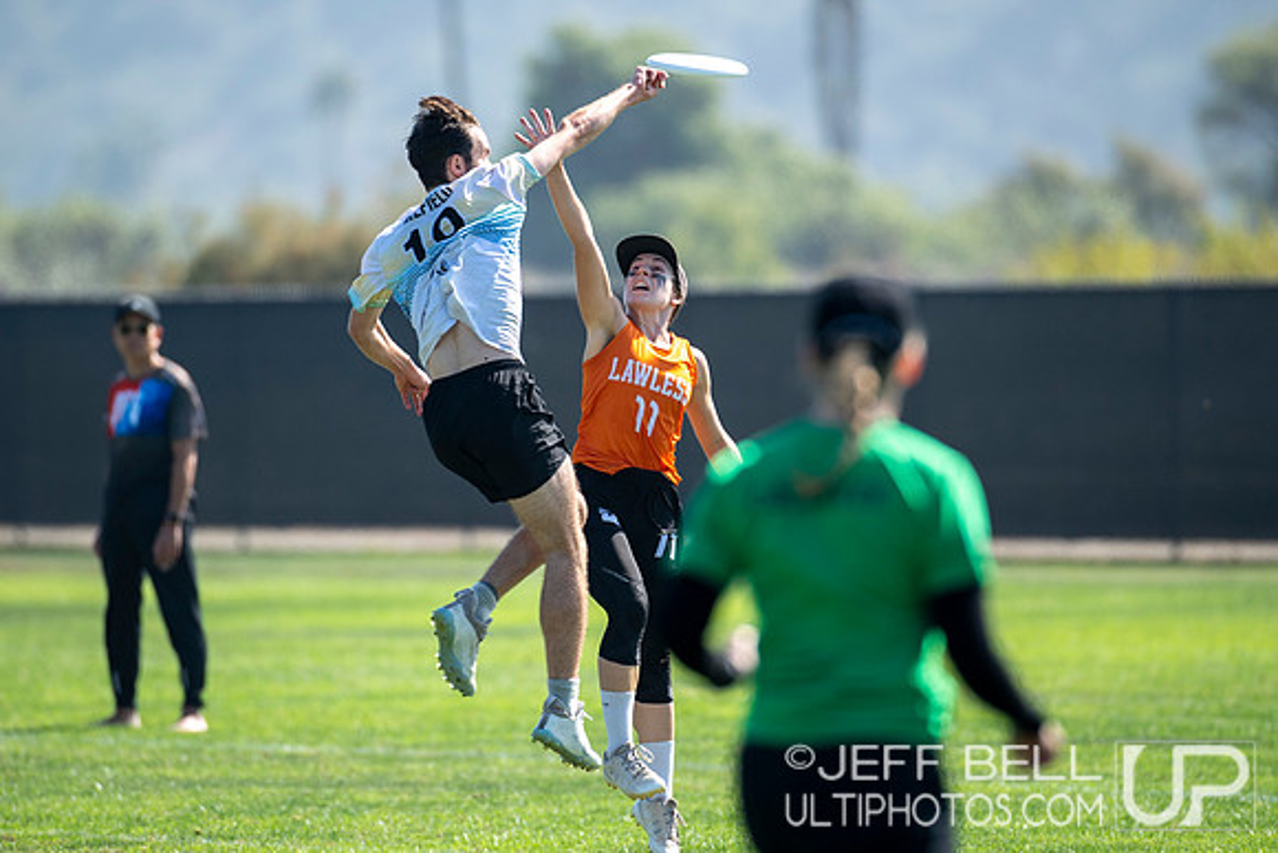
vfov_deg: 3.1
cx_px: 639
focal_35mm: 450
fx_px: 15978
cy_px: 426
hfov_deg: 4.6
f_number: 3.2
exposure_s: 1/2500
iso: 280
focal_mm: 300
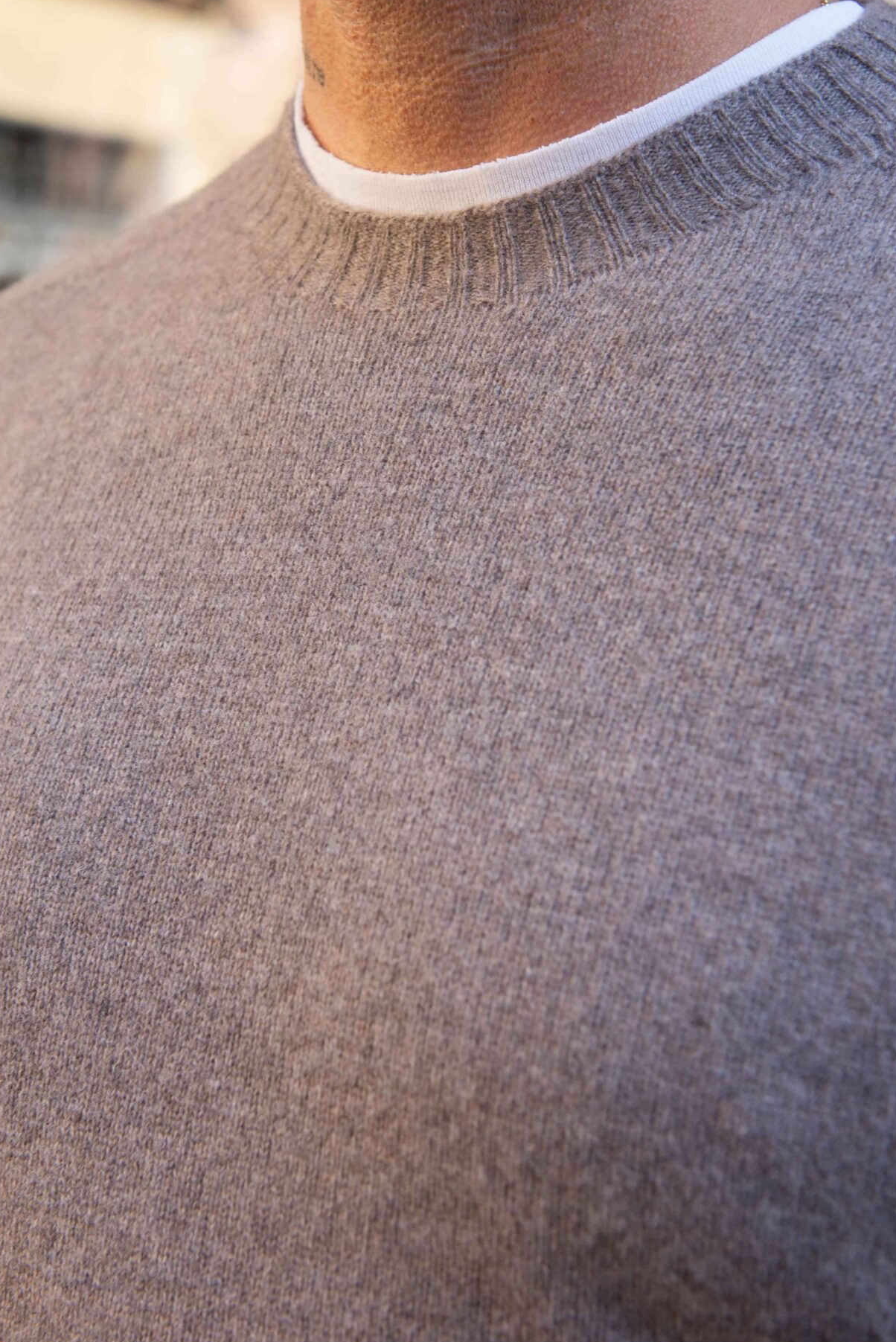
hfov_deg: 19.2
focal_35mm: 71
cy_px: 448
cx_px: 356
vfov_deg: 28.3
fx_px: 2647
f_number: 5.6
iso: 500
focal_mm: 50
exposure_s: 1/200
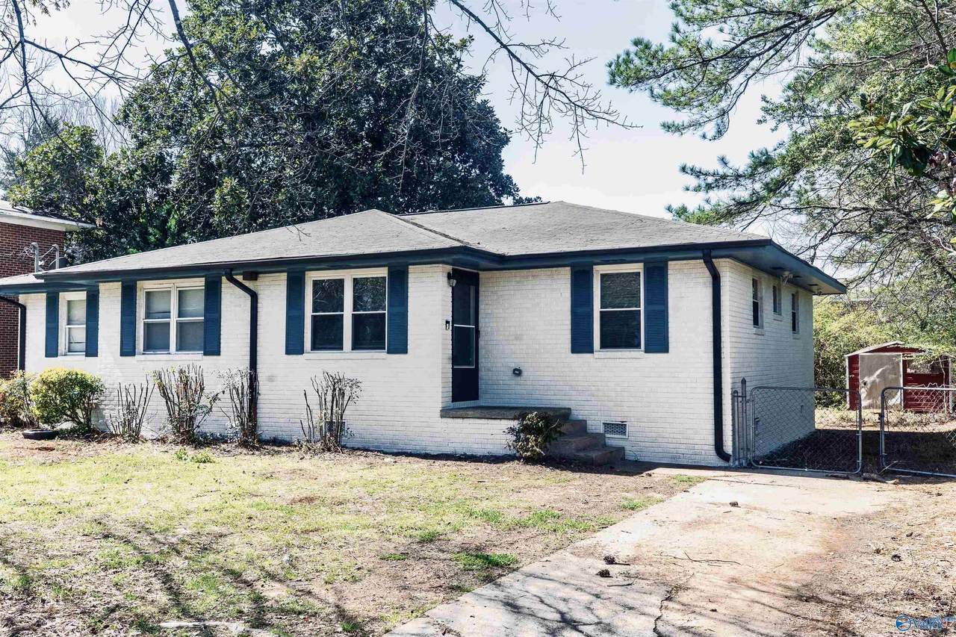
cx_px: 478
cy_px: 318
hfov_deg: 54.4
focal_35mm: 35
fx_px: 929
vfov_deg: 37.8
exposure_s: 1/800
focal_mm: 35
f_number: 10
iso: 800
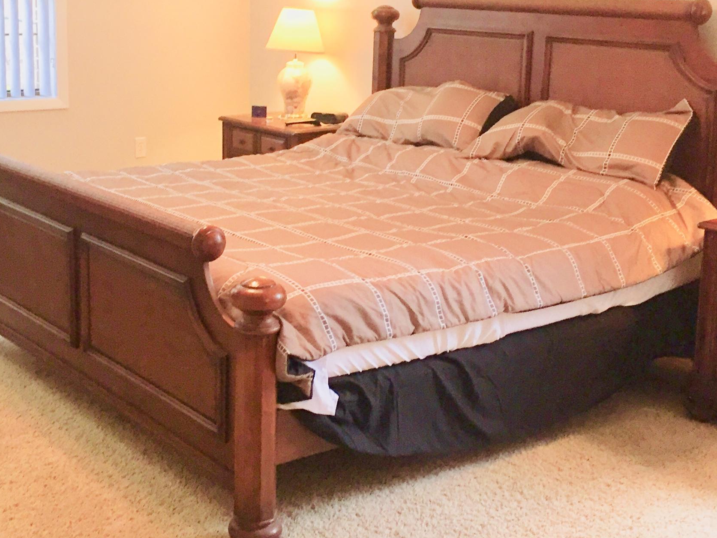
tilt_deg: -4.8
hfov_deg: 36.7
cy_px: 165
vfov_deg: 27.8
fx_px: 1077
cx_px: 290
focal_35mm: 52
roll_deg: -1.0
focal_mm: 4.15
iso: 50
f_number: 2.2
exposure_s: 1/30
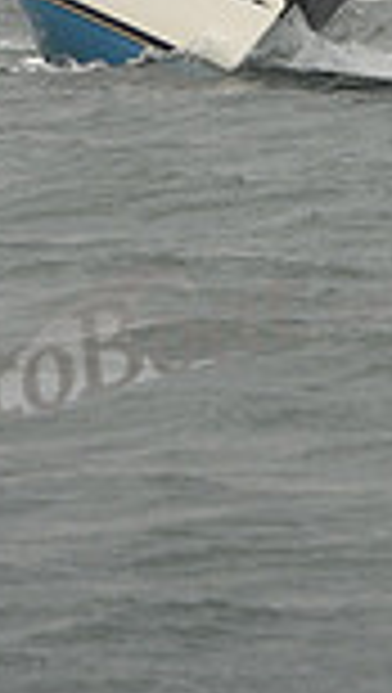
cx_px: 660
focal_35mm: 276
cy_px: -396
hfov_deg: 4.4
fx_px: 5083
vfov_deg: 7.6
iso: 250
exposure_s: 1/500
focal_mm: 70
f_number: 5.6
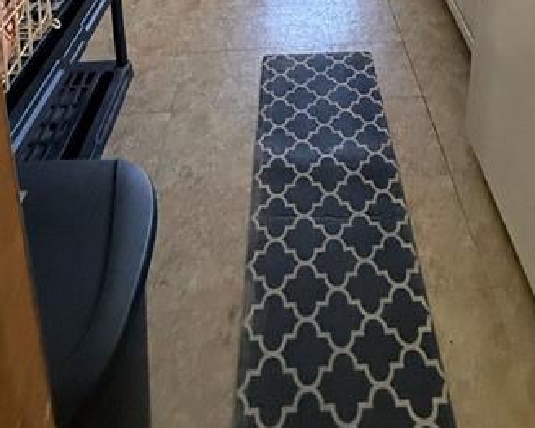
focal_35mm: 32
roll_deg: +0.1
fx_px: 506
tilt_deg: -11.7
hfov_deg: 55.4
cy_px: -193
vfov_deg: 29.9
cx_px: 310
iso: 500
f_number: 2.2
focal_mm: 2.22
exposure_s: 1/60
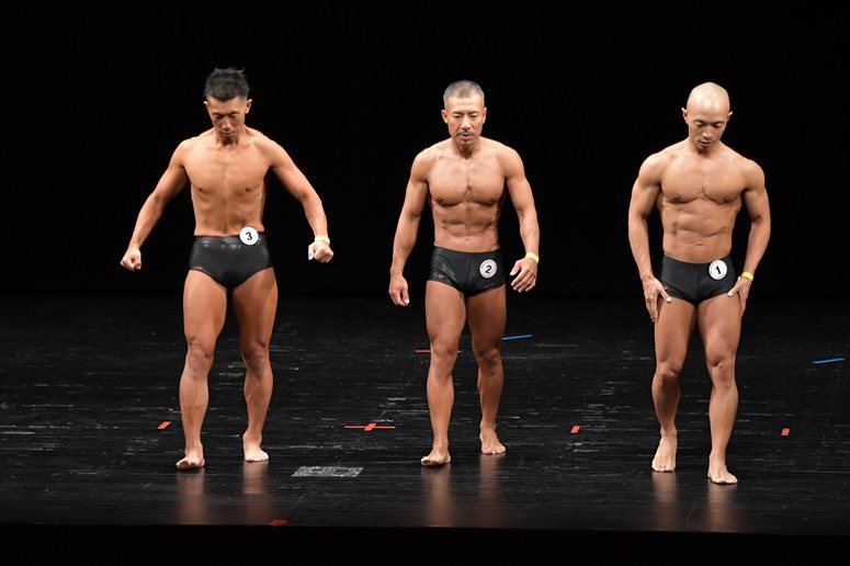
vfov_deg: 6.1
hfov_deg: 9.2
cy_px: 283
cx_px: 425
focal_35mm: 225
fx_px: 5310
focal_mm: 150
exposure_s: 1/400
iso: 3200
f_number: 5.6
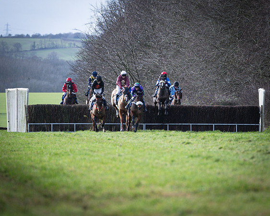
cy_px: 77
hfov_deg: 4.3
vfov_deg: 3.4
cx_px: 153
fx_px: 3620
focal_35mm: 453
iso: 400
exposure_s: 1/2000
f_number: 2.8
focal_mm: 200
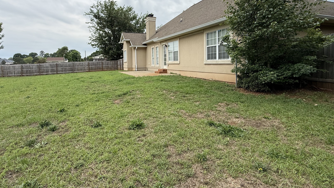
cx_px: 142
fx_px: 168
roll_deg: +1.0
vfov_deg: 57.4
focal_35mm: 19
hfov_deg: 88.9
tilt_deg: -1.8
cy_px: 68
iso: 64
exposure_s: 1/985
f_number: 2.2
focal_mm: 2.22
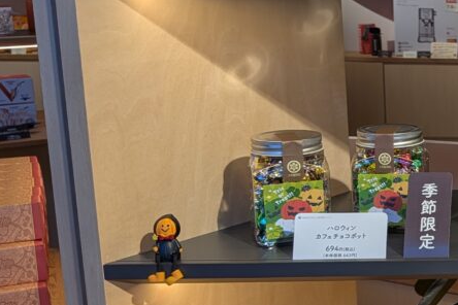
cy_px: 147
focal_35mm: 72
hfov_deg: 24.0
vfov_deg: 18.9
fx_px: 916
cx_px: 625
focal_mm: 4.53
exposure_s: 1/174
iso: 26
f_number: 1.7
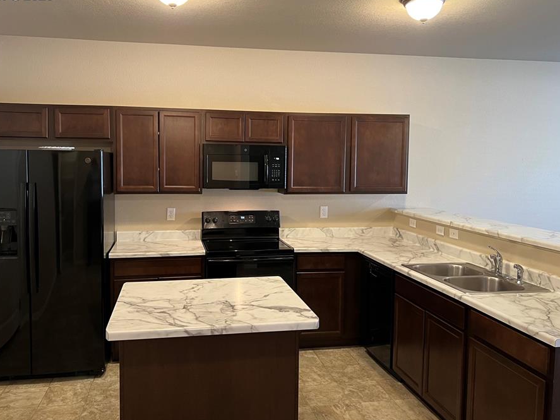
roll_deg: -0.2
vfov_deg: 46.7
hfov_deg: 59.9
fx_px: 485
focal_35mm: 30
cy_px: 187
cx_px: 254
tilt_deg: -2.9
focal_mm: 5.7
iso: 200
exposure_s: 1/60
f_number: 1.5
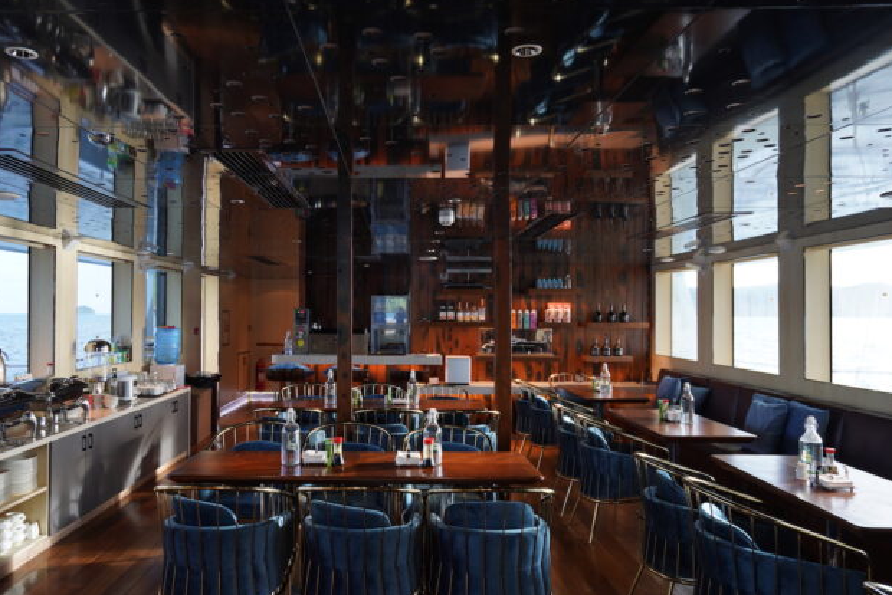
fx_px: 644
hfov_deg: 69.0
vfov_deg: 49.6
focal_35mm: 26
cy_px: 302
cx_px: 383
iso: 160
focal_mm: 21
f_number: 4
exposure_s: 1/30
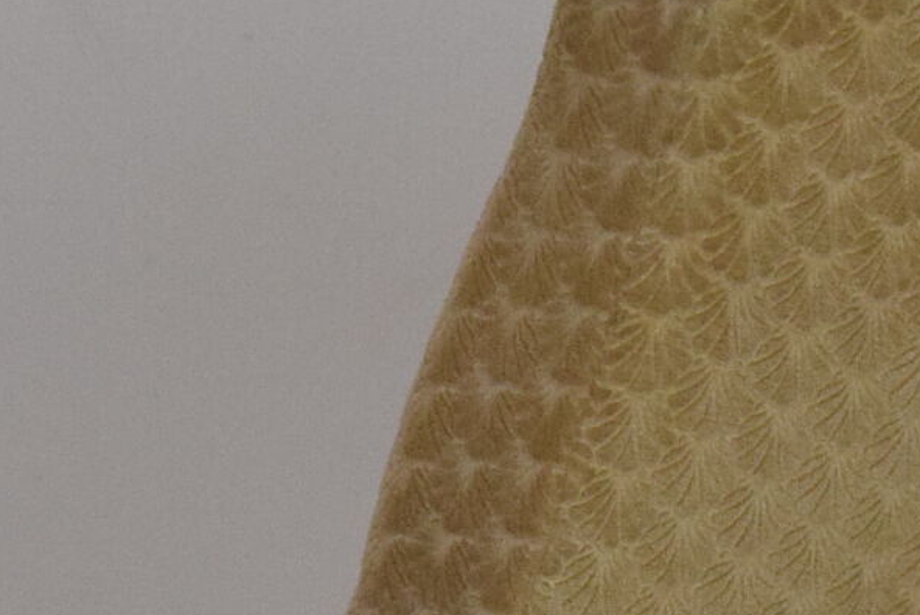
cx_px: 480
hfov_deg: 10.4
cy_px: 912
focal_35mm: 197
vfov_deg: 6.9
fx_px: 5039
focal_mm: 26
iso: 1600
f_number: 9
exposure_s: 1/320
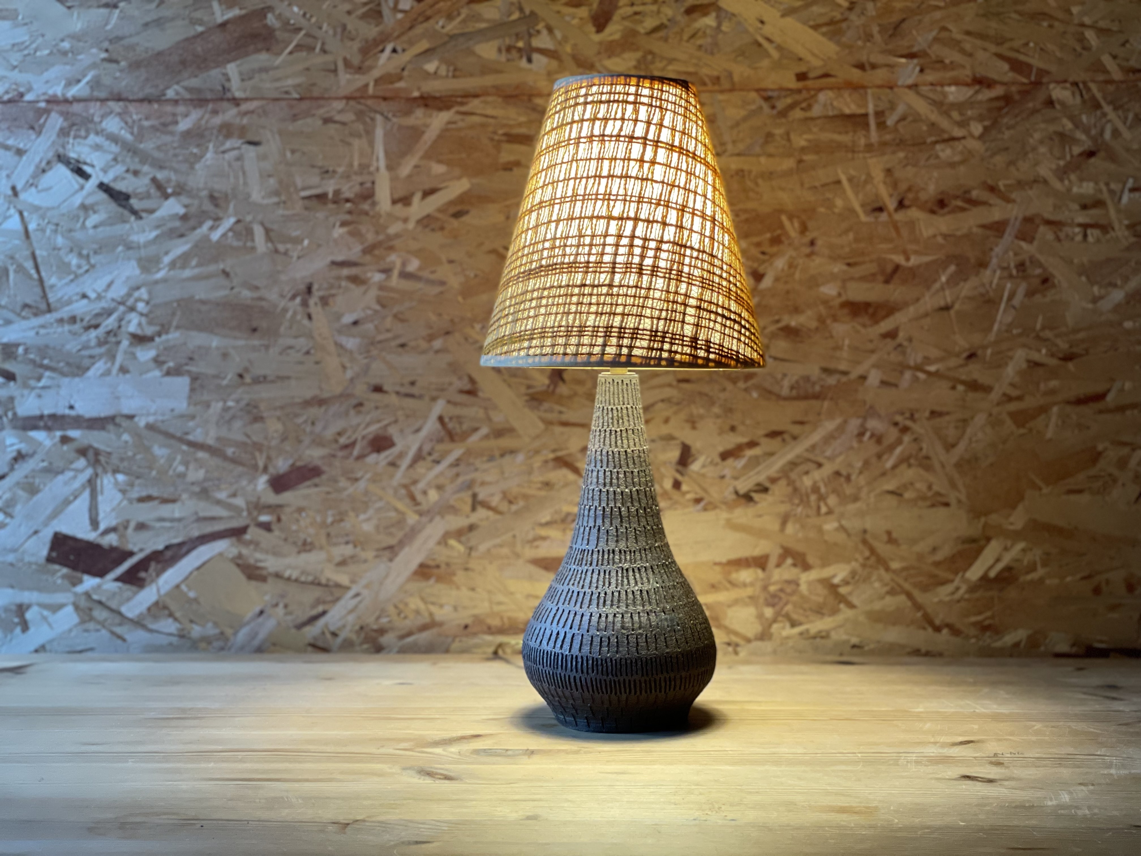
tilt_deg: -3.3
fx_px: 1714
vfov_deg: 28.0
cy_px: 428
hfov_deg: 36.8
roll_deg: +1.0
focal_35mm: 52
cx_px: 570
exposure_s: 1/40
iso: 160
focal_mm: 6
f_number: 2
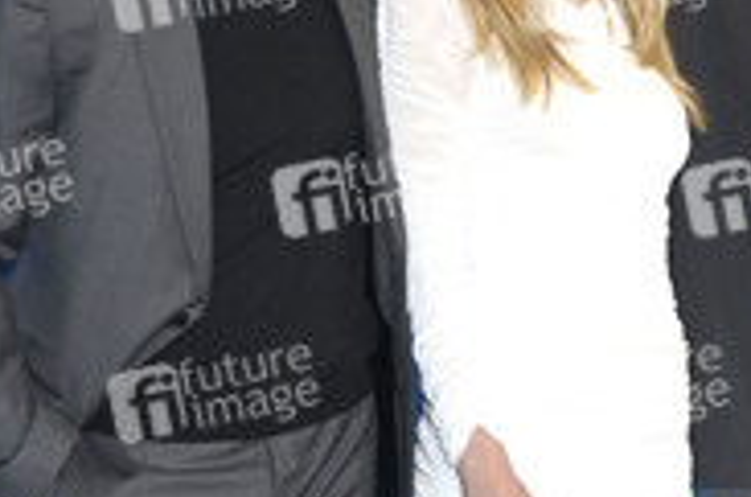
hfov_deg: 12.2
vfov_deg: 8.1
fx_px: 3496
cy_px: 86
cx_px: 679
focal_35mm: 168
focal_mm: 68
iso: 1000
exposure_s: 1/250
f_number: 5.6
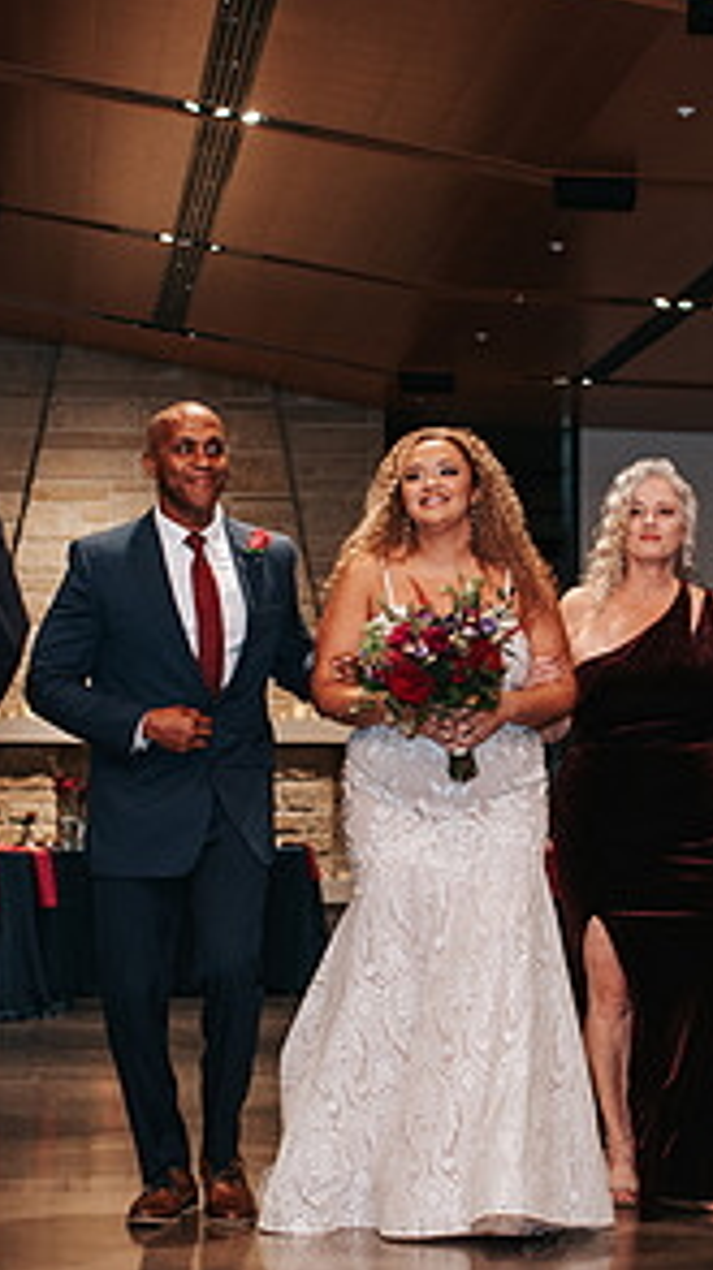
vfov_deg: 23.2
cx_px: 468
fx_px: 3098
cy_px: 714
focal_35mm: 92
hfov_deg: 13.1
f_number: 2.8
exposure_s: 1/200
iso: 1000
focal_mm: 35
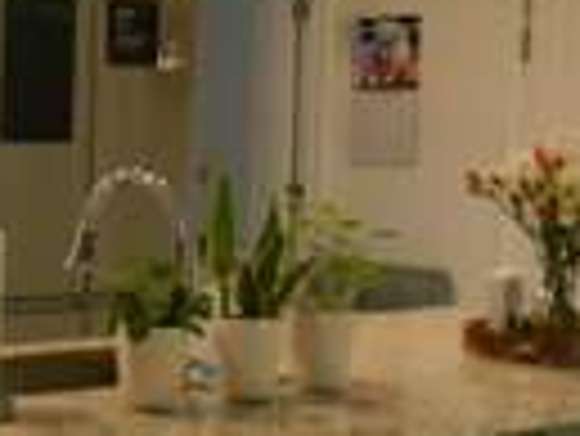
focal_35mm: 104
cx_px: -189
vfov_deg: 14.3
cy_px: 236
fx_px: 1744
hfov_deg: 17.6
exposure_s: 1/30
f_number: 3.5
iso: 365
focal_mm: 5
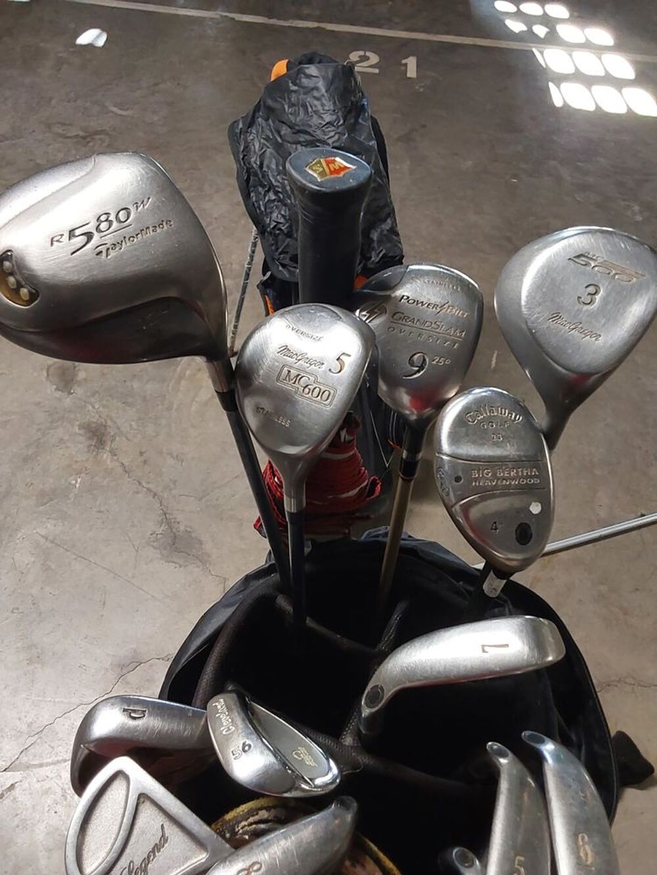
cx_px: 328
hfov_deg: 49.8
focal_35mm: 28
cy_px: 438
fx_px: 708
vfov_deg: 63.4
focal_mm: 2.91
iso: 320
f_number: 1.9
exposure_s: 1/33
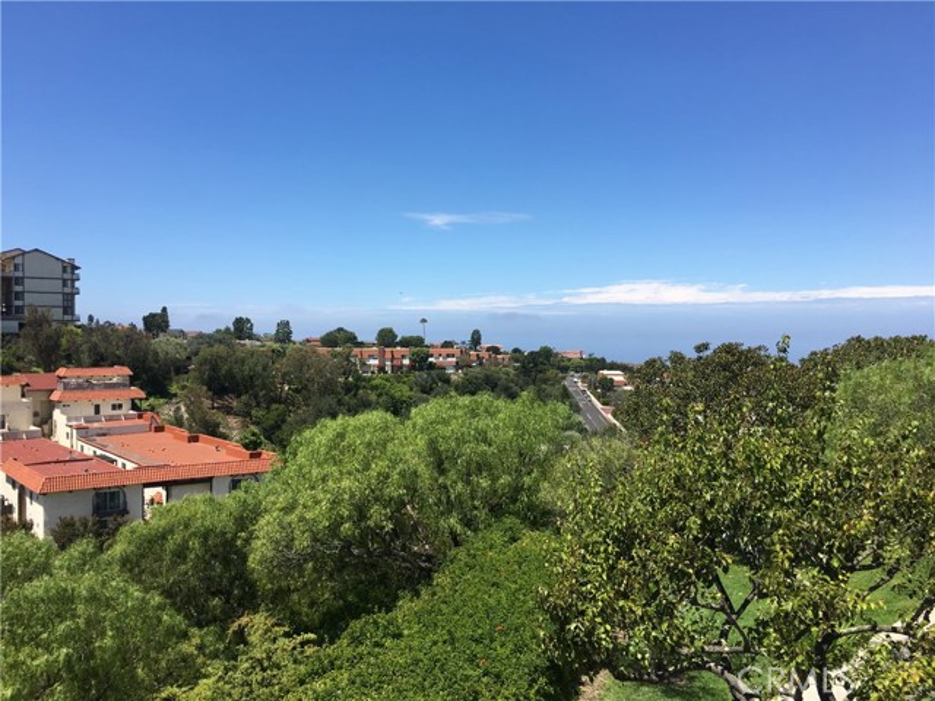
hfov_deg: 61.7
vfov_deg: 48.2
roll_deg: -0.3
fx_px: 783
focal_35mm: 29
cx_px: 468
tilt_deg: +1.4
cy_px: 350
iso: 25
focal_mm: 4.15
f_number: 2.2
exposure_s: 1/1508
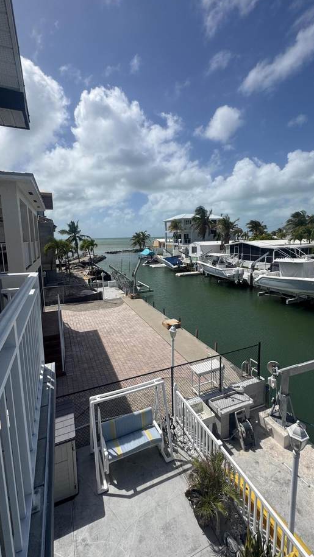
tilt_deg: -7.1
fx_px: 237
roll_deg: +1.5
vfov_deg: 99.3
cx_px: 157
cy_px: 267
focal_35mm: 16
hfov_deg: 67.1
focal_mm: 2.22
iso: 32
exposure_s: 1/3906
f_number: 2.2
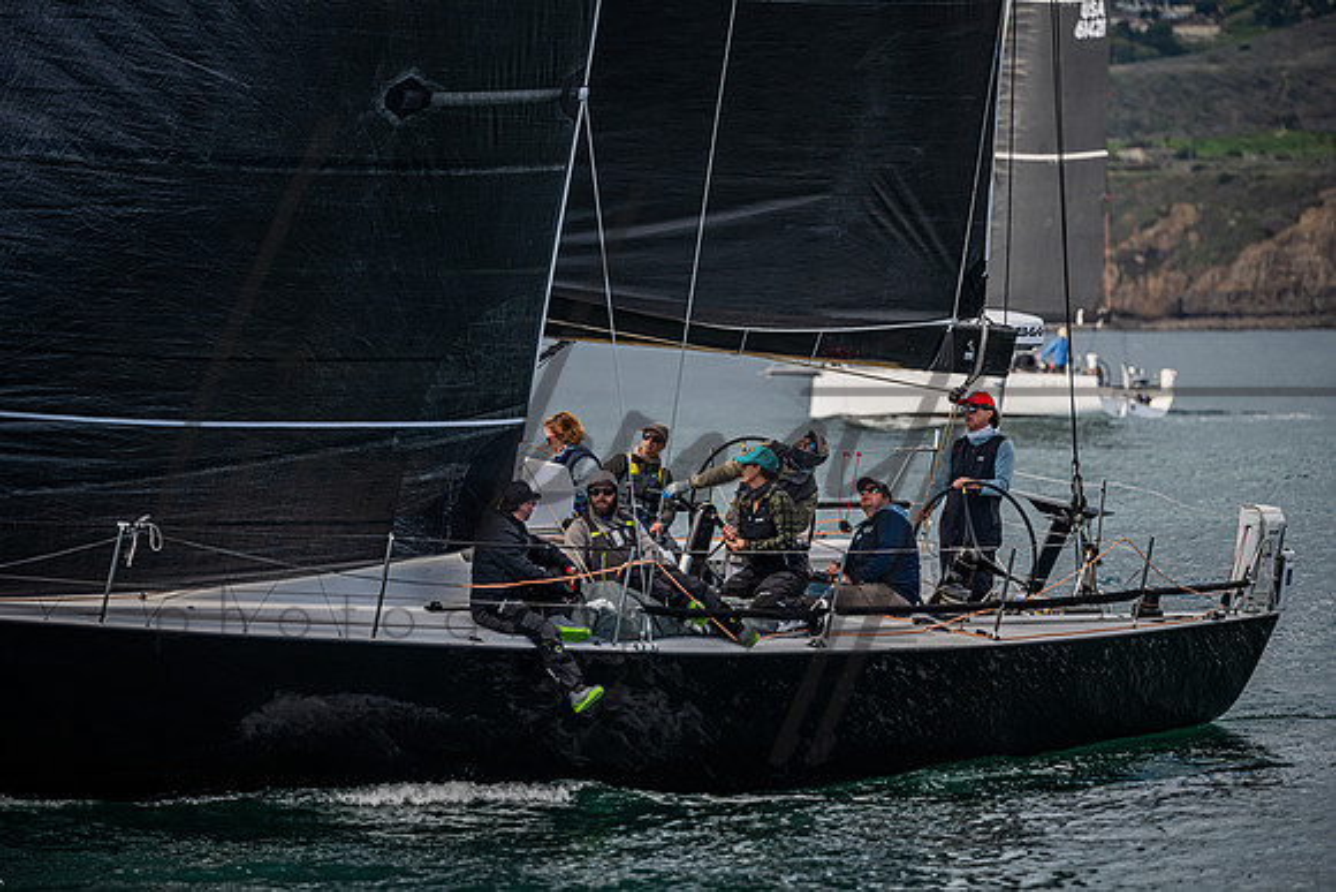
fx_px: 11878
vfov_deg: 4.3
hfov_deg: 6.4
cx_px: 668
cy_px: 446
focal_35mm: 320
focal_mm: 320
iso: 400
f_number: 5.6
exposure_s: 1/3200
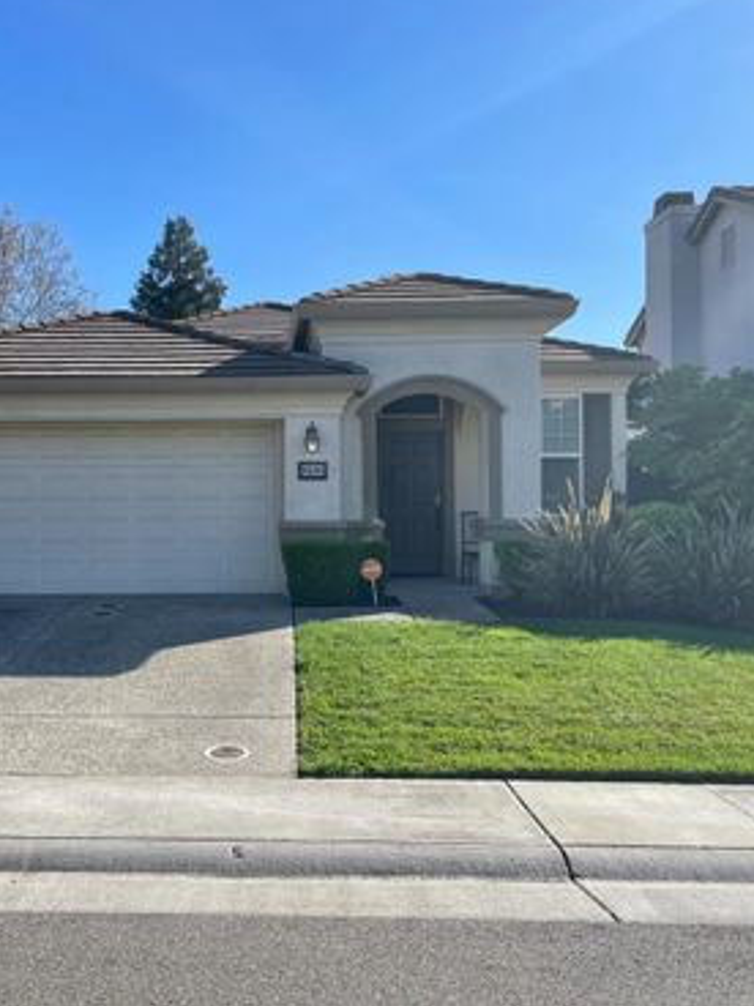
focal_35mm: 34
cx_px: 243
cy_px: 496
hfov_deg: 41.2
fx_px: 987
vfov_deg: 54.0
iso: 32
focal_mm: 5.1
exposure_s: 1/2857
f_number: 1.6
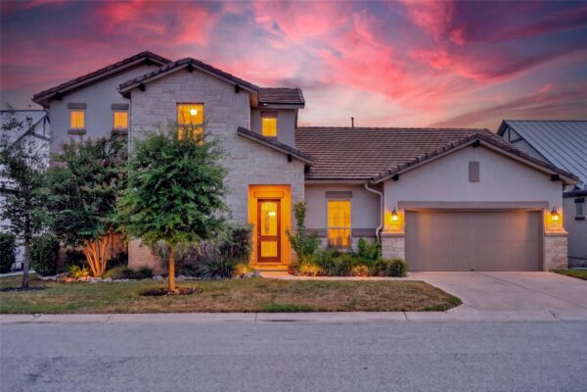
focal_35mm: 32
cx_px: 294
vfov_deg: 41.1
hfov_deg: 58.7
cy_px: 196
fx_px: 522
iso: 100
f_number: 8
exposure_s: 1/200
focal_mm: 32
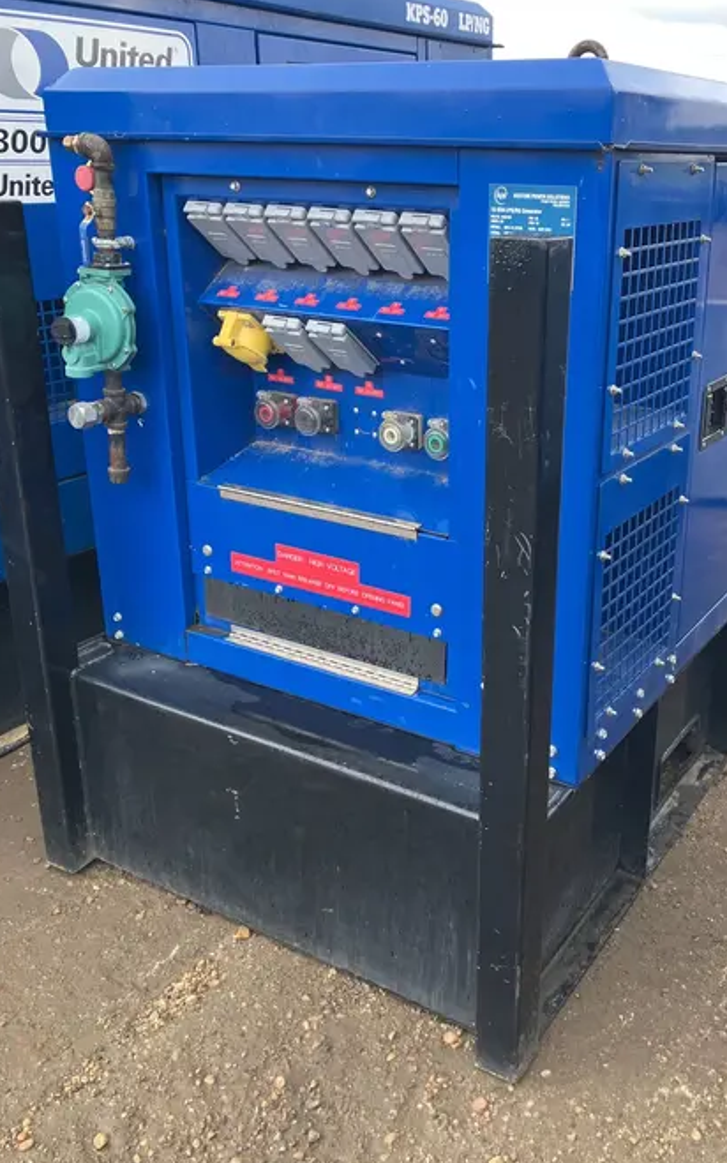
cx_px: 480
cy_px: 551
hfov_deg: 37.9
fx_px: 1046
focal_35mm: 33
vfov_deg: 58.1
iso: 80
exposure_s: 1/111
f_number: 1.8
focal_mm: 3.99
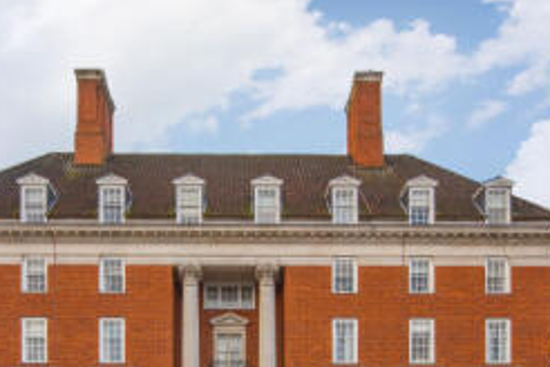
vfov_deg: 44.4
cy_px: 317
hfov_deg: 66.1
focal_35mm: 27
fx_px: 412
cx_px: 198
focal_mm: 14
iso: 200
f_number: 5.6
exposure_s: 1/160
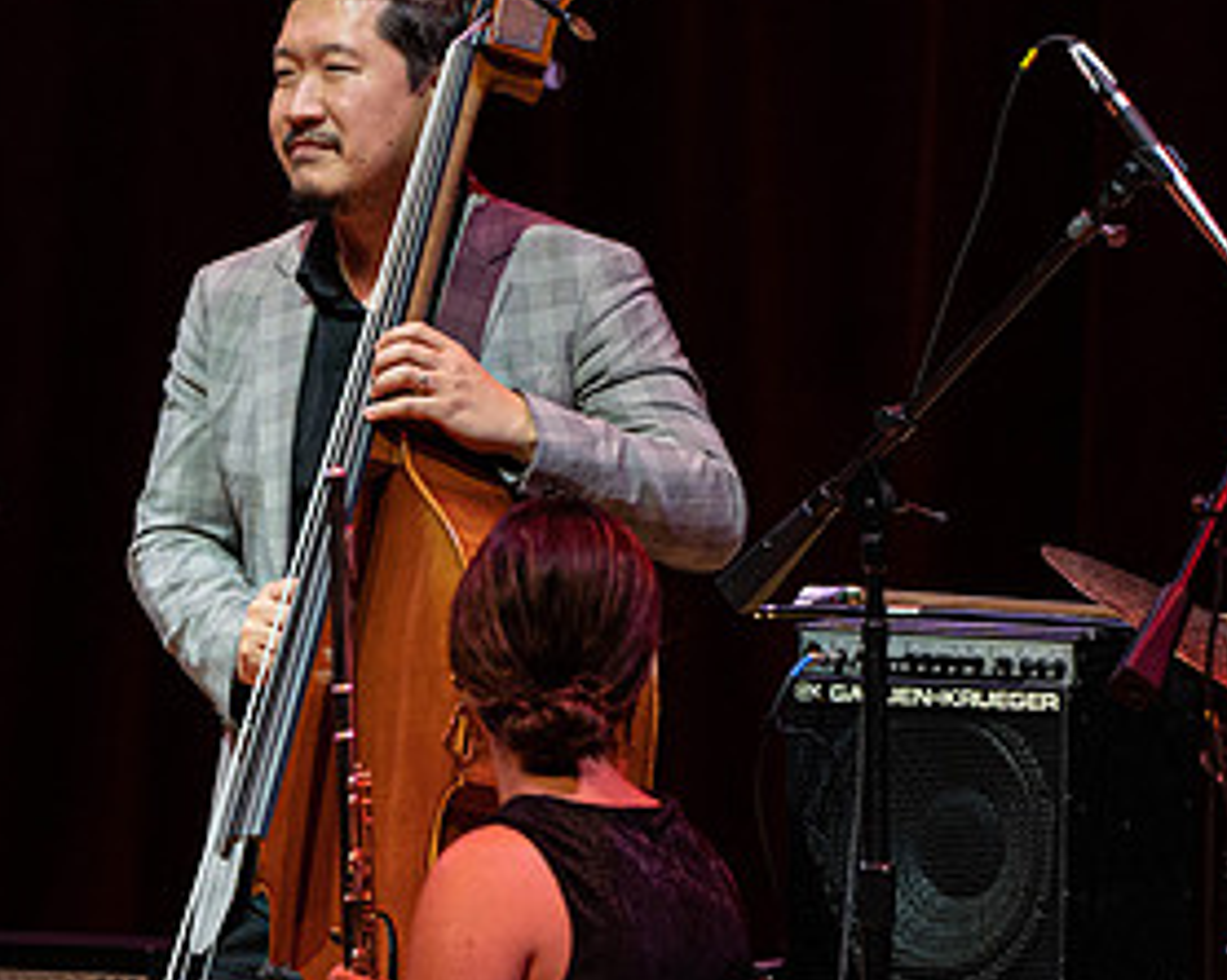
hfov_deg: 3.0
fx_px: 23769
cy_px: 572
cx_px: 346
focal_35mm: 655
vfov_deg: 2.4
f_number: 7.1
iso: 3200
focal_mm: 259
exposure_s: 1/320
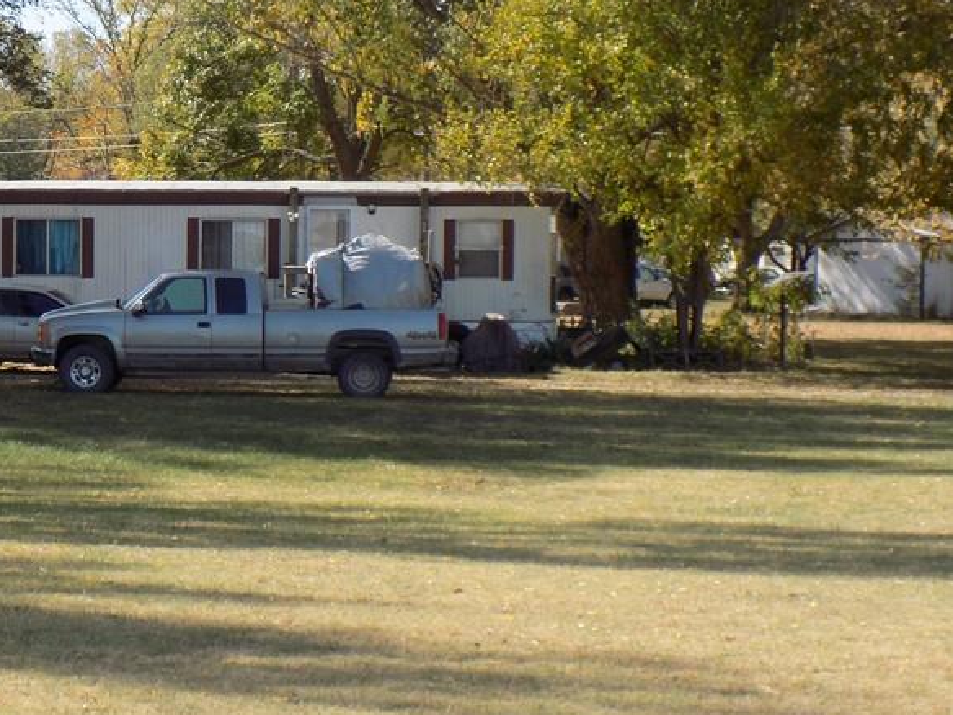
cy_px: 313
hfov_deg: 17.1
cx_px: 175
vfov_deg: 13.0
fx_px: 3138
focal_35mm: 114
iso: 80
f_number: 4.1
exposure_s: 1/320
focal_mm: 11.5
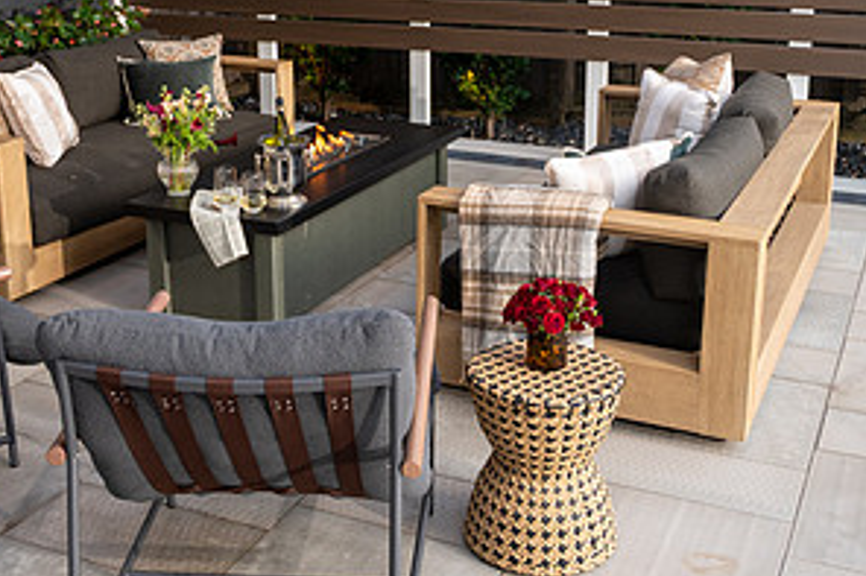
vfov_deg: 27.2
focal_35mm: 49
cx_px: 403
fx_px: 1178
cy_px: 163
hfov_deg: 40.3
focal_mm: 24
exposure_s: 1/100
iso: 250
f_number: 4
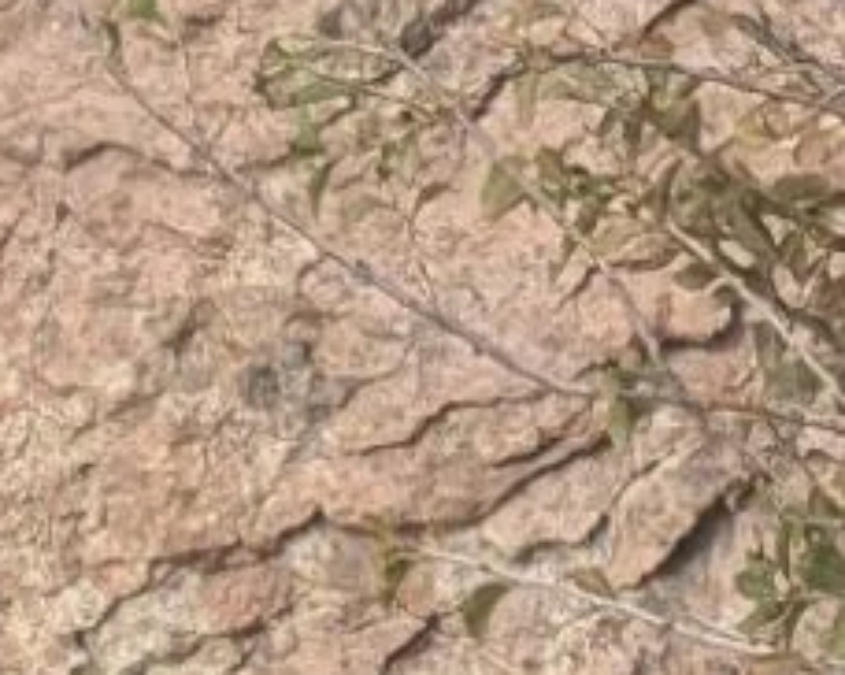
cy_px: -2719
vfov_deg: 5.6
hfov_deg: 8.5
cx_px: -1253
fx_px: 5147
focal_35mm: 206
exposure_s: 1/1110
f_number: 1.85
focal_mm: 6.81
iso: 37
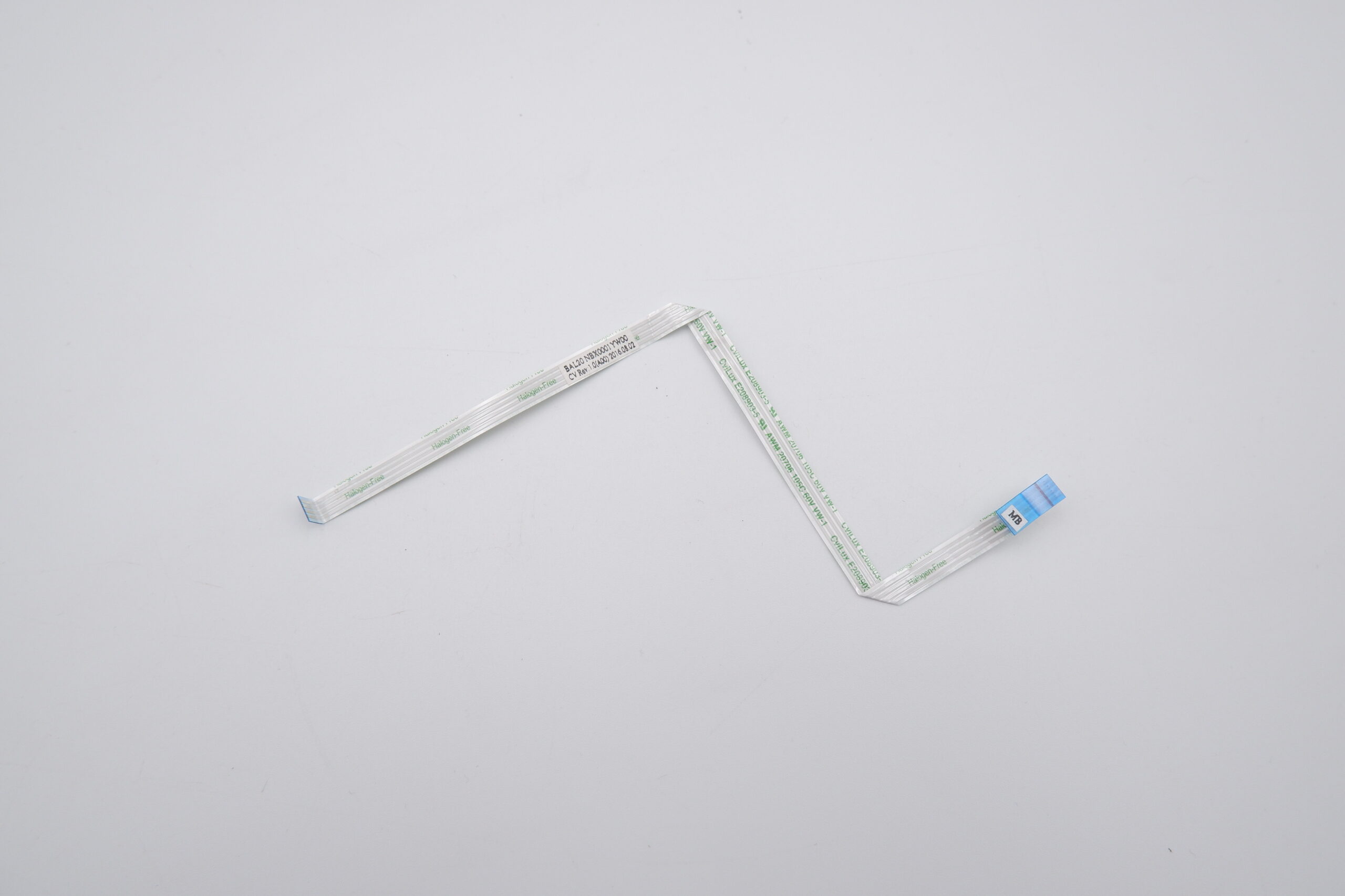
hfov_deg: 76.1
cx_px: 672
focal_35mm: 23
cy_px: 448
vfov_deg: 55.1
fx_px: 859
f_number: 5.6
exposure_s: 1/350
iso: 800
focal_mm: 15
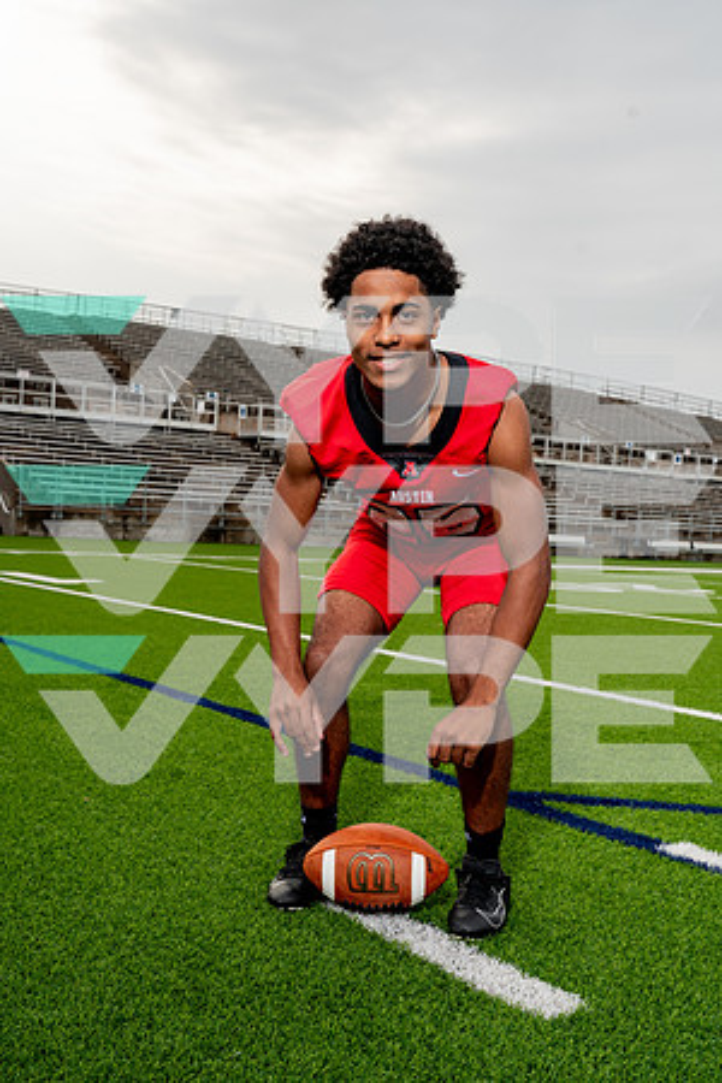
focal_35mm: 40
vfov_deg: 48.5
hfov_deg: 33.4
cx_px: 361
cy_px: 542
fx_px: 1203
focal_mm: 40
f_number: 8
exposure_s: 1/250
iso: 100
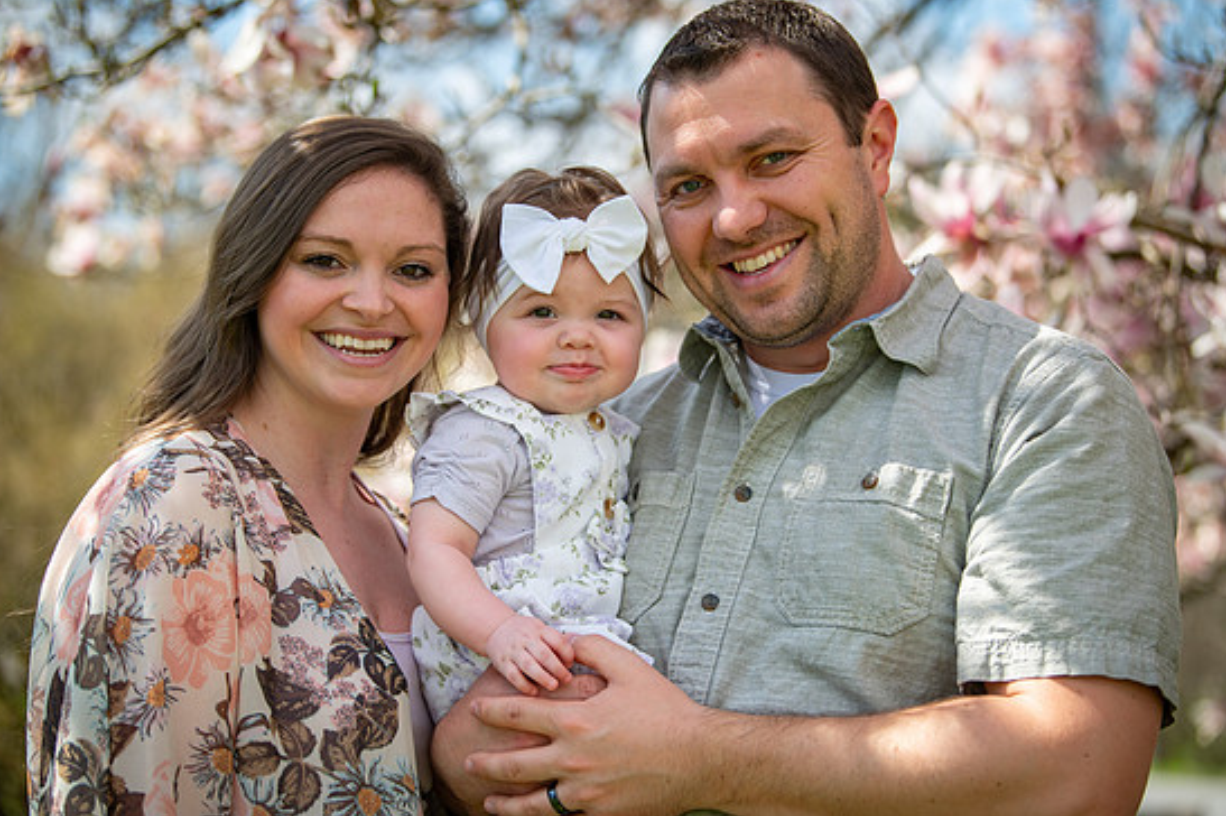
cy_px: 390
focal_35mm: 77
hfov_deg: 26.3
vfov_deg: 17.7
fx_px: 2621
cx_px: 623
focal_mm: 70
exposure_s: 1/3200
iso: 320
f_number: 2.8
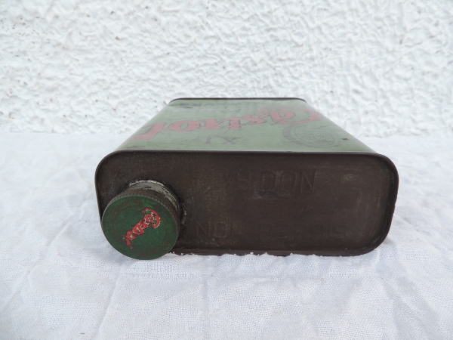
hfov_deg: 71.6
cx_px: 226
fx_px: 314
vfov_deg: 56.8
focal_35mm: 24
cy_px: 170
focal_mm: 4.3
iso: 80
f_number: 3
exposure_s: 1/200
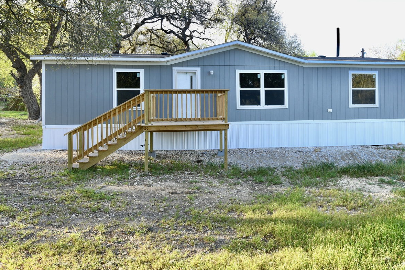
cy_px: 102
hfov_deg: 56.4
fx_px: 371
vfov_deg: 39.7
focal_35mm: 33
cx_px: 259
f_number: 8
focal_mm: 24
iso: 160
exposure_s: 1/40
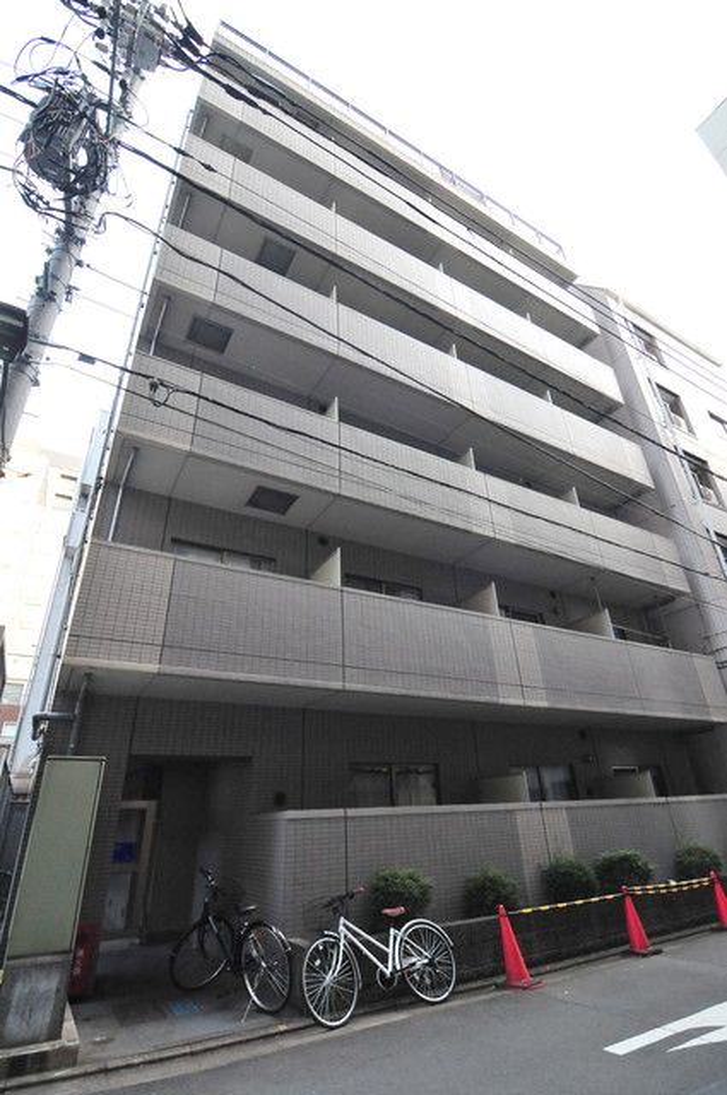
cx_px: 364
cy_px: 548
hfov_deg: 71.9
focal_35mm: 16
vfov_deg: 95.1
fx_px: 501
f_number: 5.6
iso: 1000
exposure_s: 1/125
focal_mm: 11
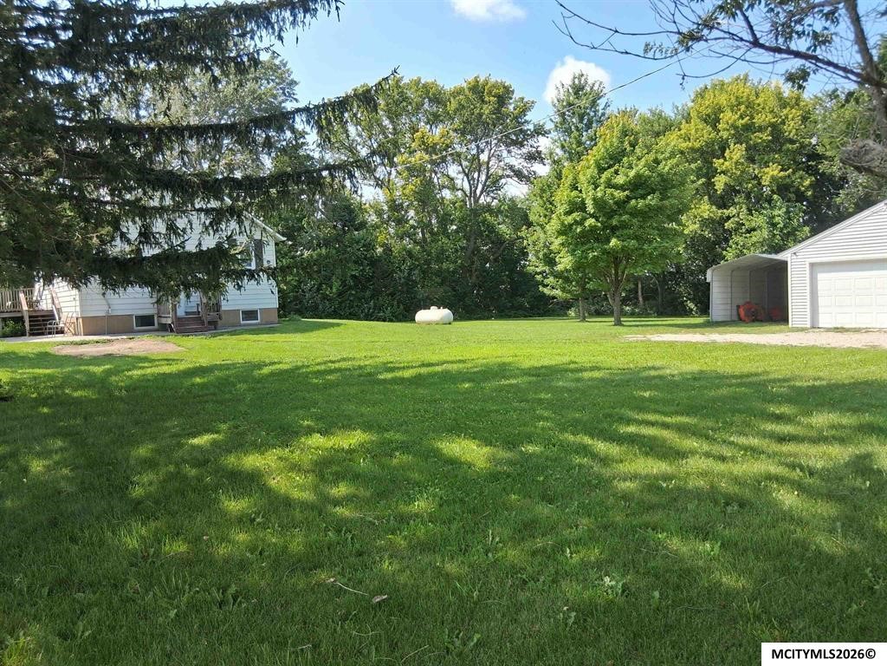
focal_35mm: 26
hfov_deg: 67.3
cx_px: 444
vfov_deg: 53.1
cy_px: 333
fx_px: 666
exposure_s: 1/303
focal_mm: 3.98
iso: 25
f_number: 1.8
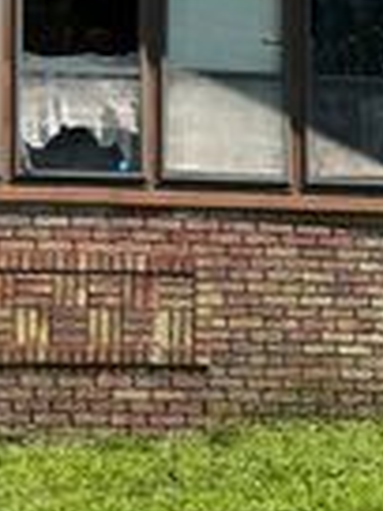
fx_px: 1741
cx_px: -94
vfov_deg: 16.6
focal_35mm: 118
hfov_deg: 12.2
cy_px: 137
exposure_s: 1/2370
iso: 80
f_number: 1.78
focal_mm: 6.76
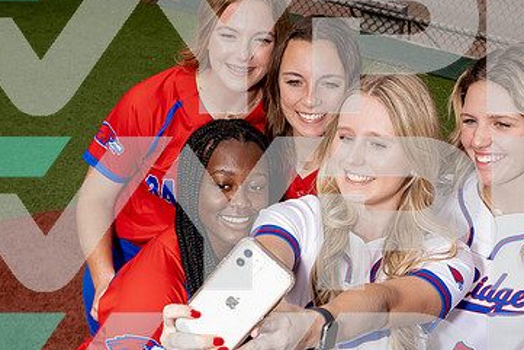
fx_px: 888
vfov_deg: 22.2
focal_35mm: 61
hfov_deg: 32.8
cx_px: 289
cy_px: 214
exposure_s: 1/250
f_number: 8
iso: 100
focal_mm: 38
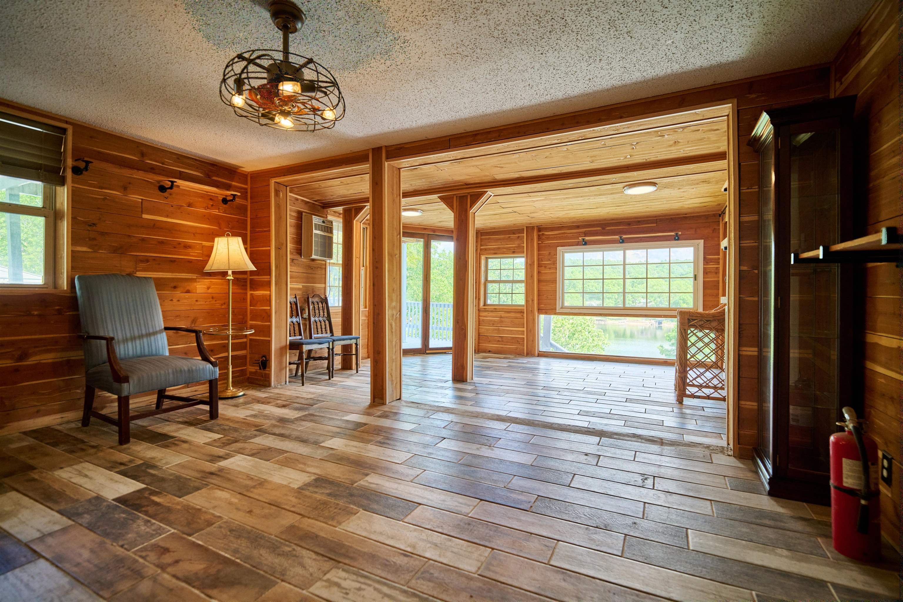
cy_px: 301
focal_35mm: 16
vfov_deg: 73.7
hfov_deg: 96.7
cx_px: 452
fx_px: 401
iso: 2500
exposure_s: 1/20000
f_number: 2.8
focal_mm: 16
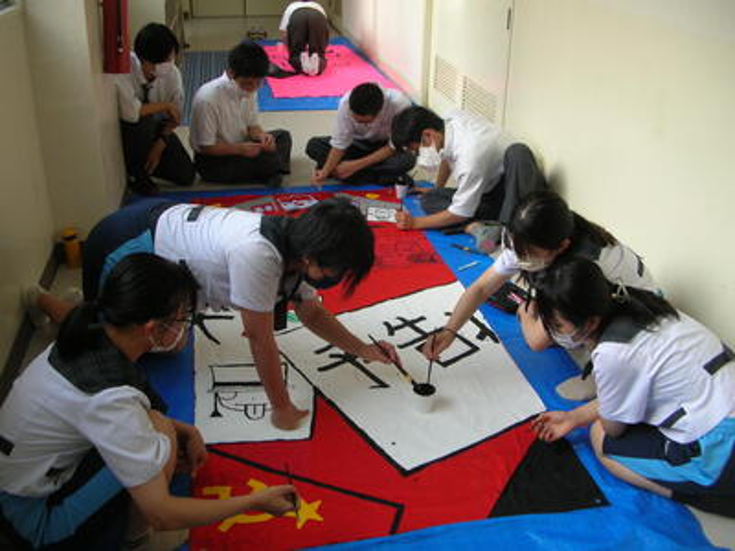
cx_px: 368
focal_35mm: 35
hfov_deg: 52.6
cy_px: 276
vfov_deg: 40.7
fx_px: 743
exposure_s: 1/68.6
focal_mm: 5.8
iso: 50
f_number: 2.8
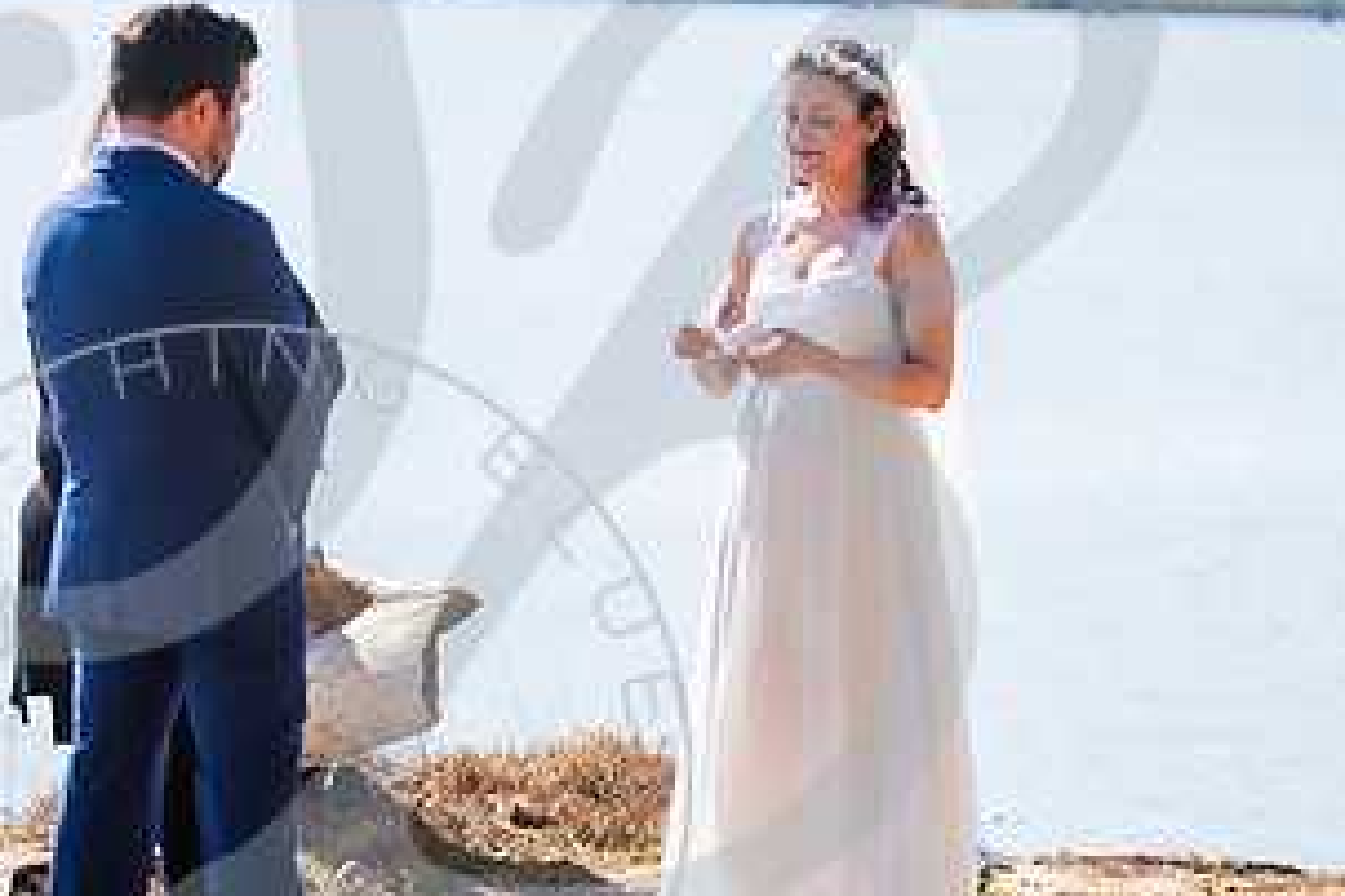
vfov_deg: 7.5
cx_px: 457
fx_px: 6799
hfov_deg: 11.3
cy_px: 406
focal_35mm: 182
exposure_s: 1/800
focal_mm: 95
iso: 100
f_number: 2.8
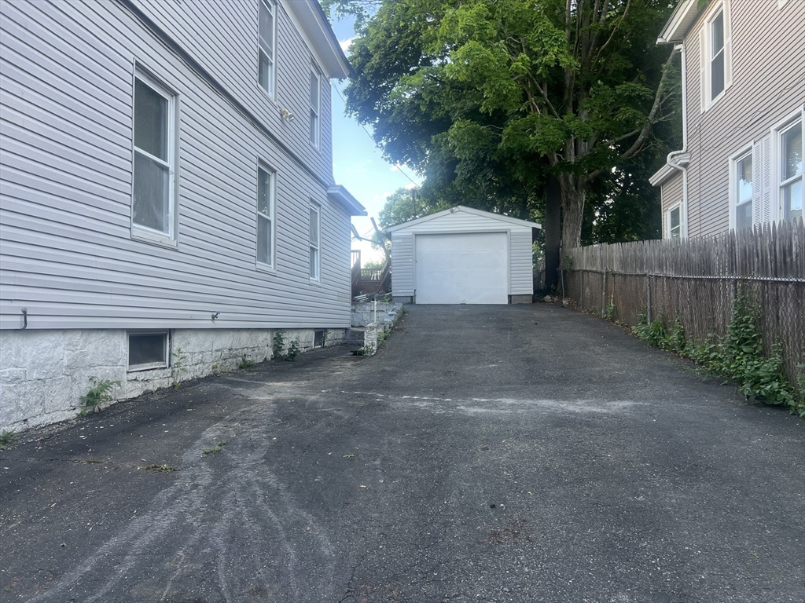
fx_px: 605
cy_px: 302
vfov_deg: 53.1
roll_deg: -1.2
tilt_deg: +2.6
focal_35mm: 26
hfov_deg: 67.3
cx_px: 402
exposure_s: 1/249
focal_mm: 5.7
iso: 40
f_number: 1.5
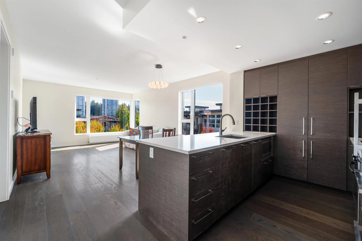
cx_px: 181
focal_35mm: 15
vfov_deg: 77.2
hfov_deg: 100.4
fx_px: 151
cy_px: 120
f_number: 6.3
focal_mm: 15
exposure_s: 1/400
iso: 640
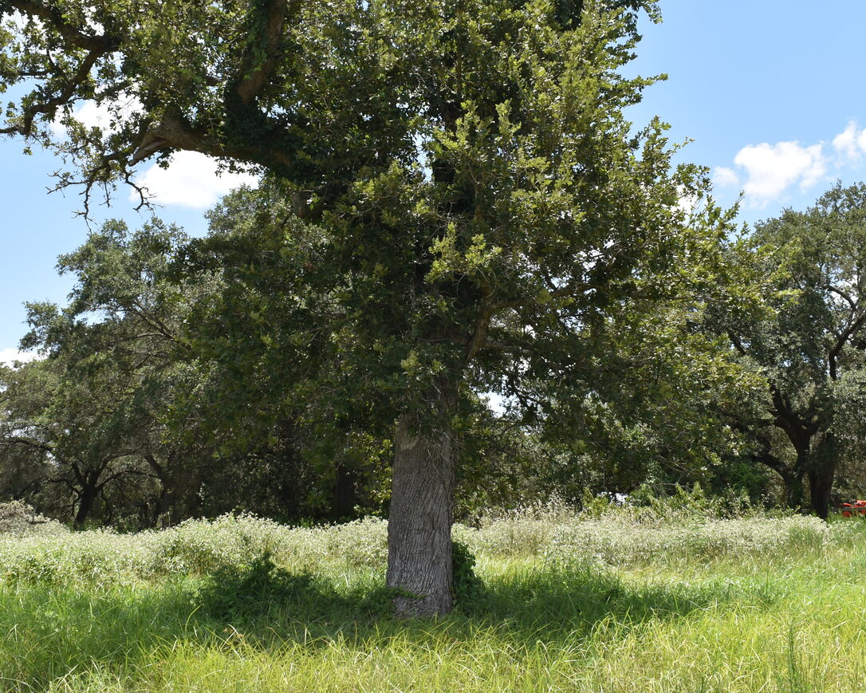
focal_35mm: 42
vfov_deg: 35.6
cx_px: 391
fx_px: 1077
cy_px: 289
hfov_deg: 43.8
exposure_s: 1/200
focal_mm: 20
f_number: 8
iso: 100
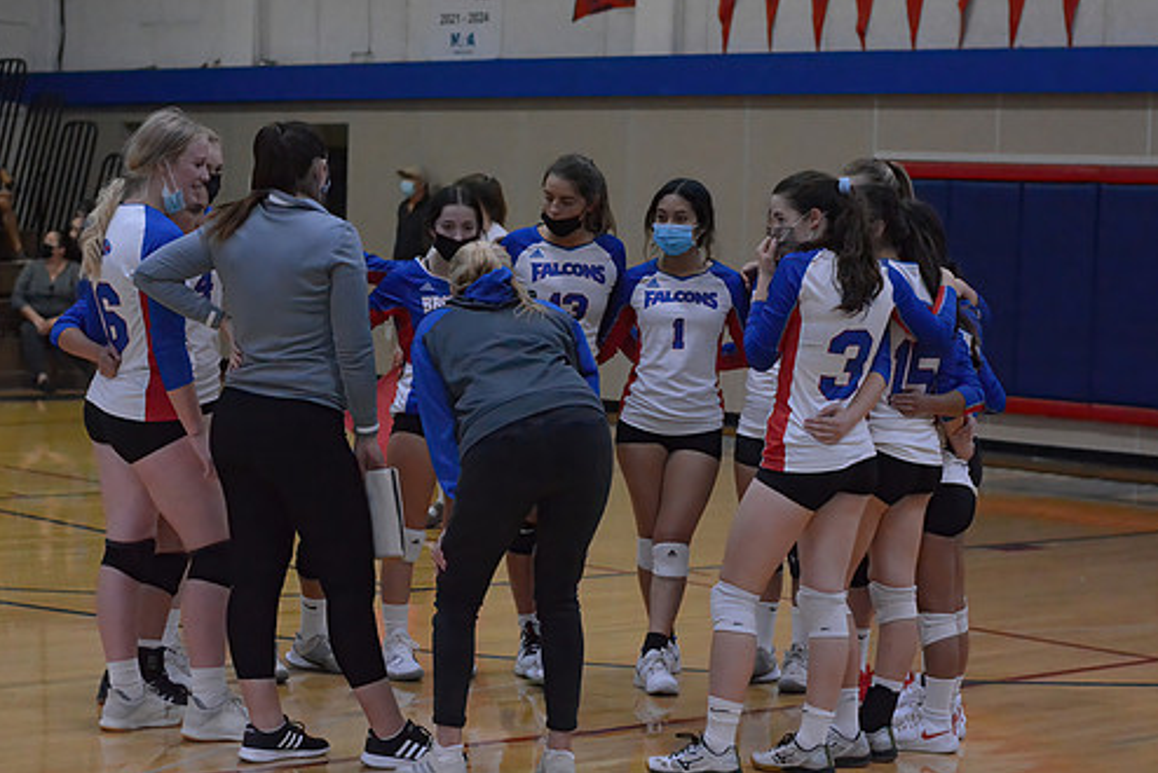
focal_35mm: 88
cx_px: 541
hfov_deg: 23.1
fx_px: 2832
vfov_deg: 15.5
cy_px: 430
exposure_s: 1/800
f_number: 3.5
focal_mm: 50
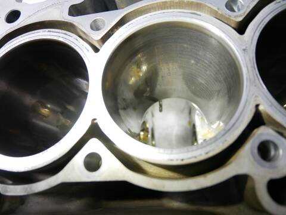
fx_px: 198
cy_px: 108
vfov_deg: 56.8
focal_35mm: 24
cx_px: 143
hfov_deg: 71.6
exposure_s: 1/60
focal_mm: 12
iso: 1250
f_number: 3.5
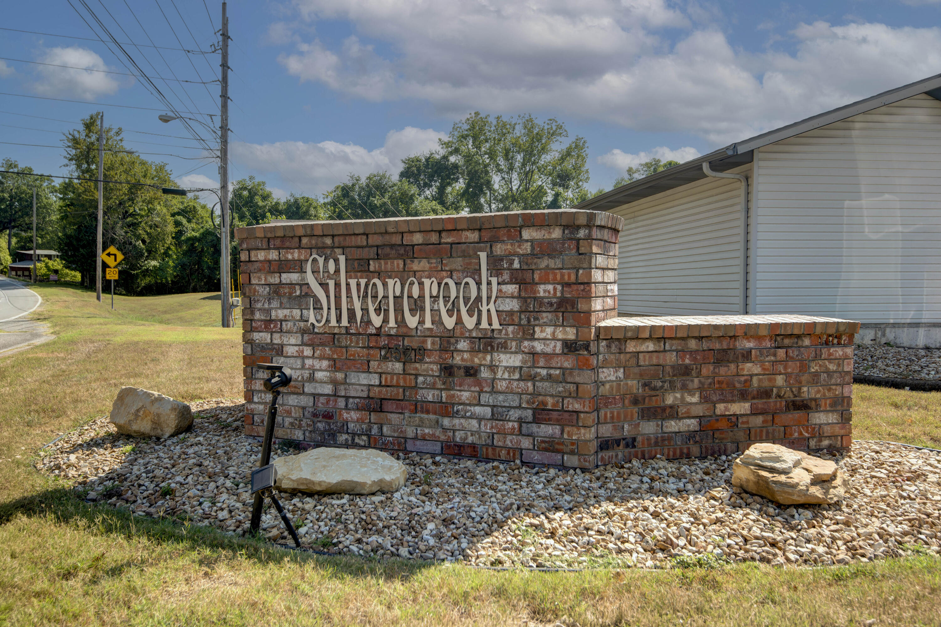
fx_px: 784
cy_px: 314
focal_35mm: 30
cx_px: 470
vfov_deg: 43.6
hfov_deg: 61.9
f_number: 6.7
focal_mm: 30
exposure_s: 1/125
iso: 100
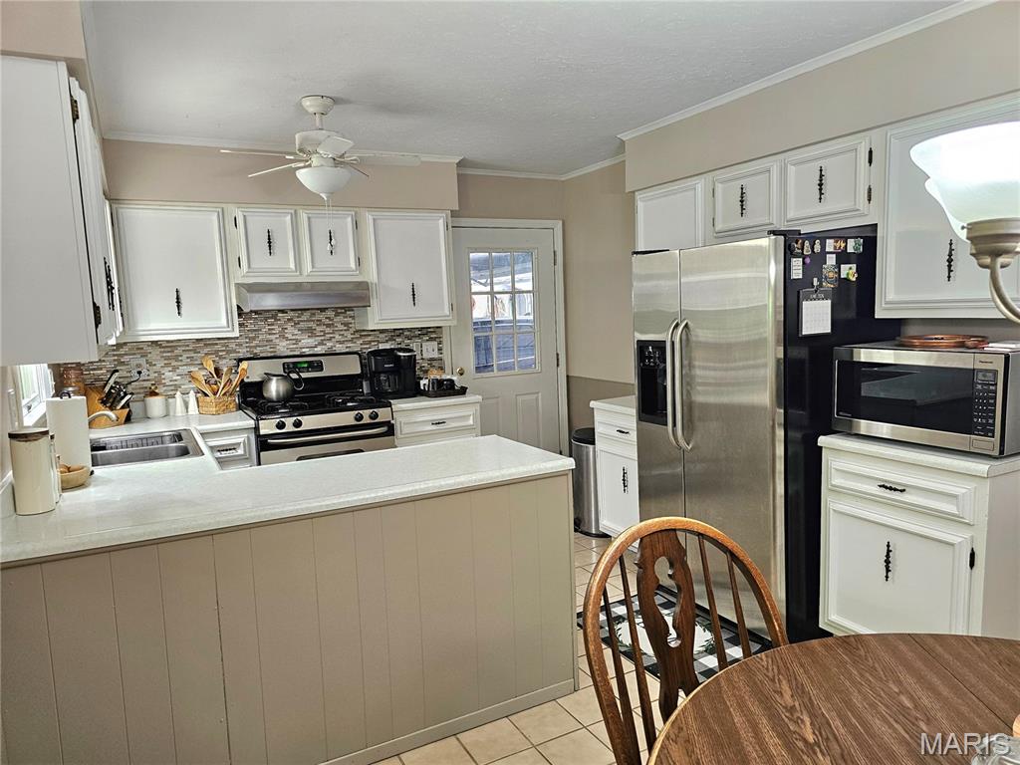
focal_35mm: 23
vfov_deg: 58.9
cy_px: 382
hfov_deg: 73.9
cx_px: 510
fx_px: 678
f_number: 1.7
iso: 250
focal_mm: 6.3
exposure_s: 1/120
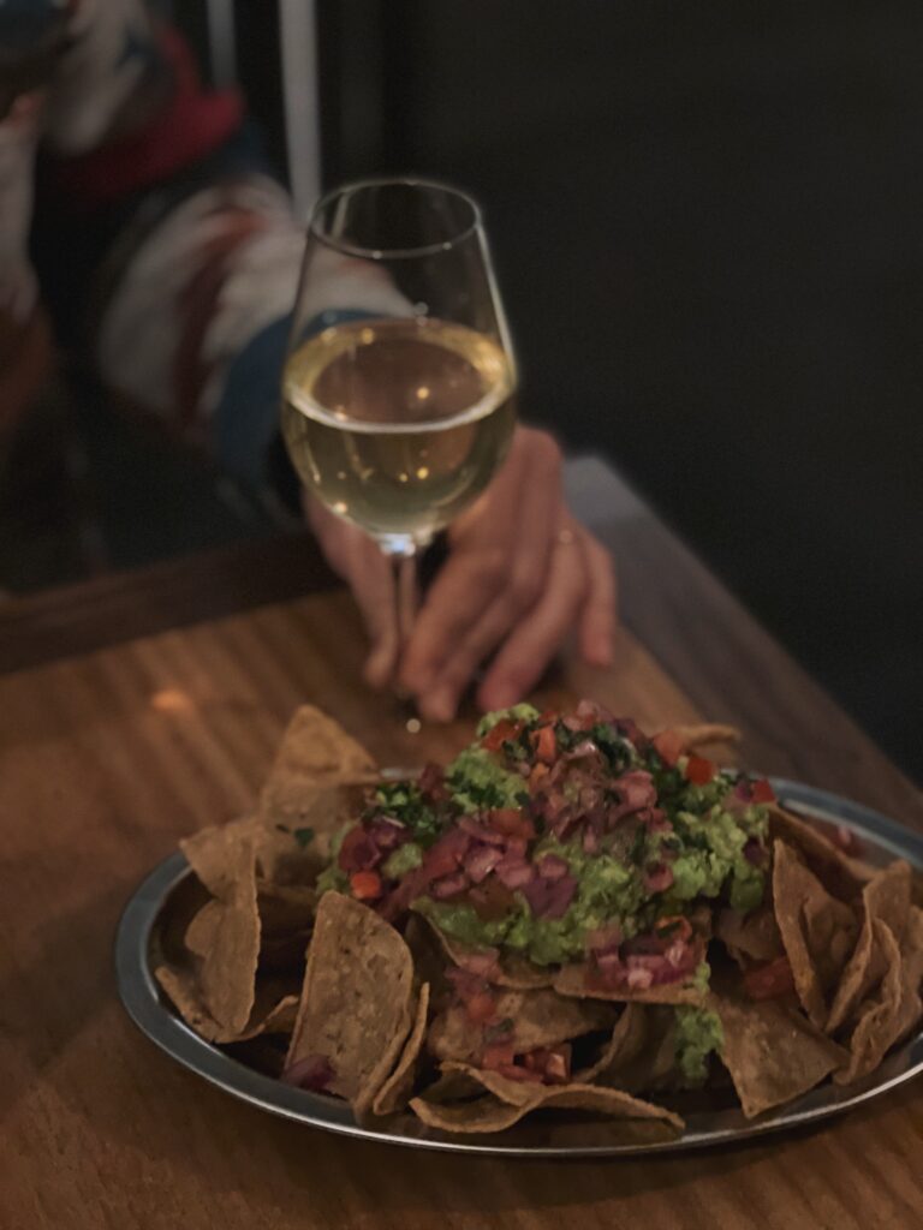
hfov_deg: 19.1
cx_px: 462
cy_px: 615
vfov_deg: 25.3
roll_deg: +0.8
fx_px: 2738
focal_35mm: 77
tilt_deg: -34.0
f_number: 2.8
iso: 1600
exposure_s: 1/14
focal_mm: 9
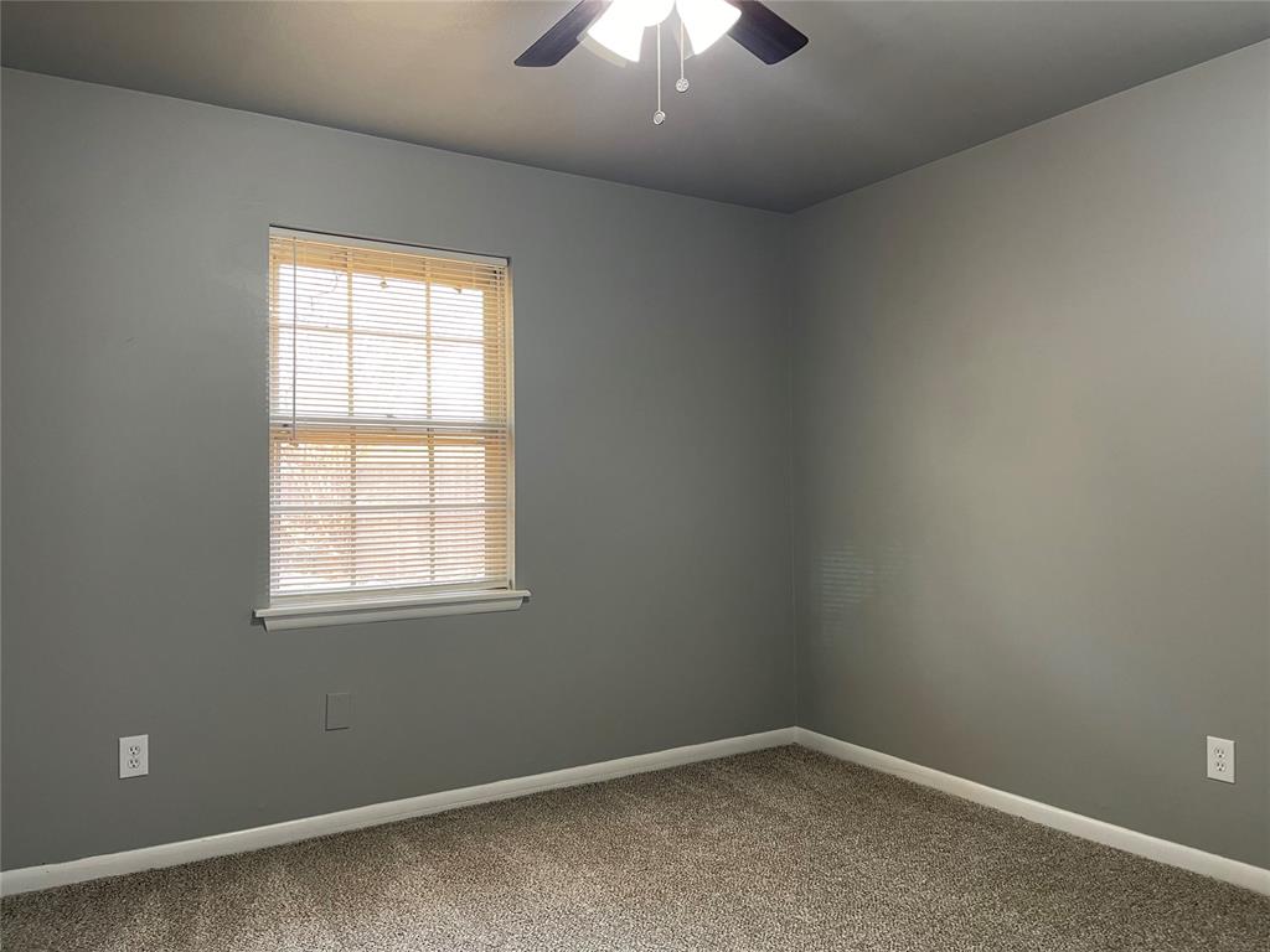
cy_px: 476
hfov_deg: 69.4
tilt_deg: +1.3
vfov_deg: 54.9
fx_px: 917
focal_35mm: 25
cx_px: 635
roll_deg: +1.0
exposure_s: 1/60
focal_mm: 5.1
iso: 100
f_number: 1.6
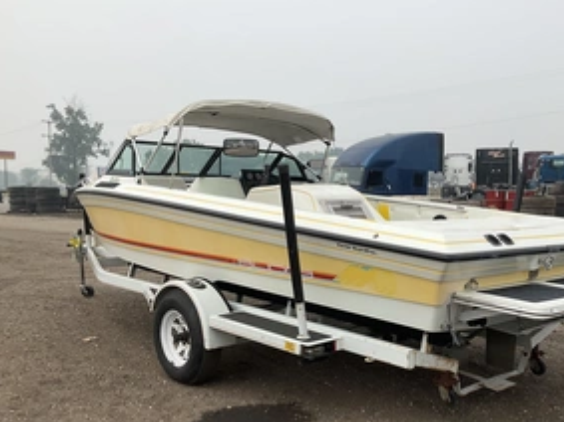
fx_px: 668
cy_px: 243
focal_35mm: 41
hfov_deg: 45.3
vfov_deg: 35.0
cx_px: 365
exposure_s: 1/1786
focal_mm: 3
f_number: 1.8
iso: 25
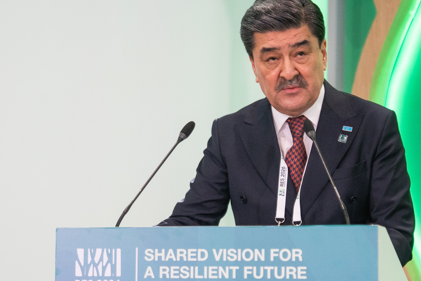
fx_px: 1754
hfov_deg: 13.7
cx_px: 247
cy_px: 144
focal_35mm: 150
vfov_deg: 9.2
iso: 2500
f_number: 2.8
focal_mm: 70
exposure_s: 1/320
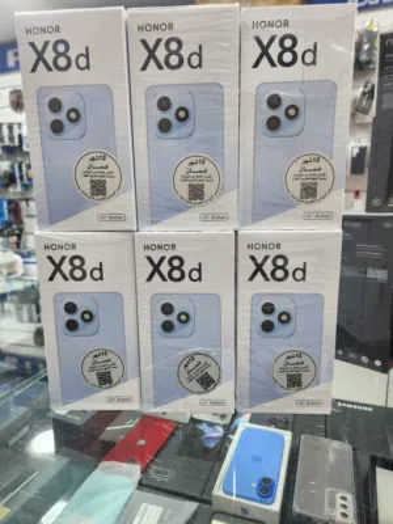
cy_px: 262
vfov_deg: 73.9
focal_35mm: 23
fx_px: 348
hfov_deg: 58.9
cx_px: 196
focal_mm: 5.4
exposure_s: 1/180
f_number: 1.8
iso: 100
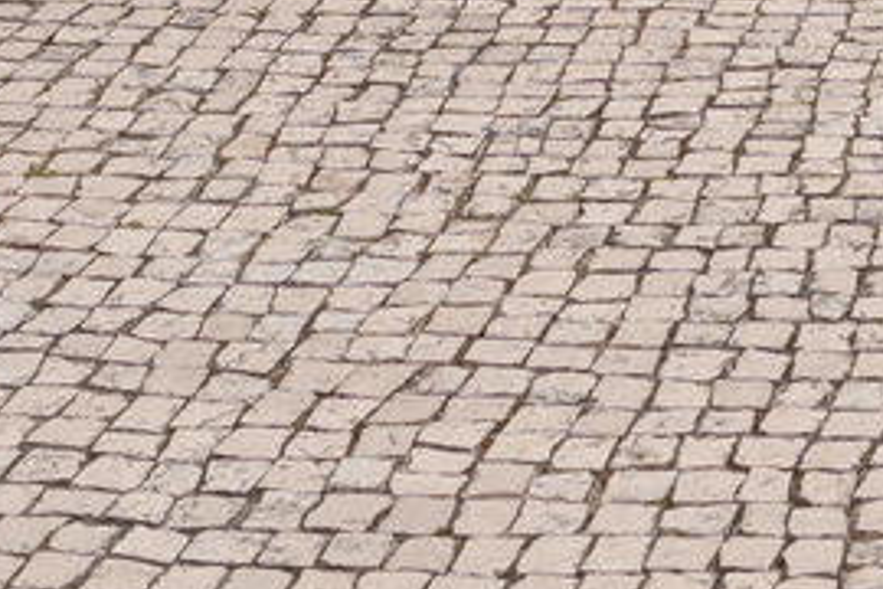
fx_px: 3483
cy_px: -898
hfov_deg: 13.8
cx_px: 1213
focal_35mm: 142
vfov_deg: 8.7
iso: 100
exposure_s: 1/250
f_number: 8
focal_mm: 16
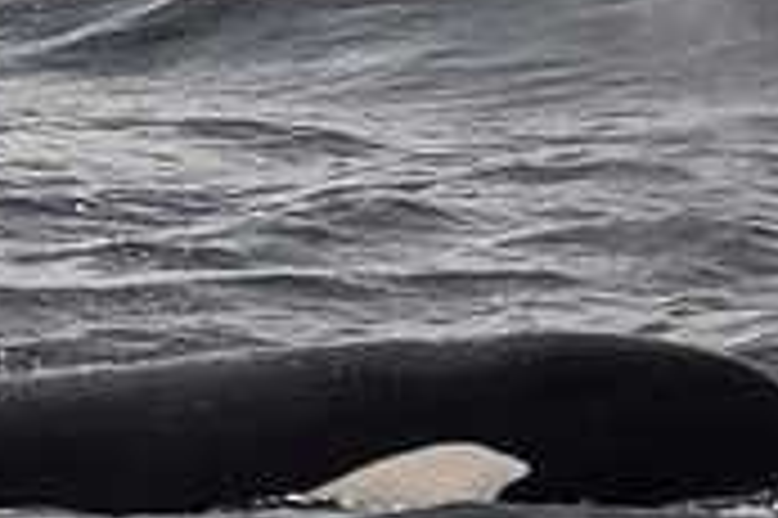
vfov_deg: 0.5
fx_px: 57883
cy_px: -205
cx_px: -202
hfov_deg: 0.8
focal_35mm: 2681
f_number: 8
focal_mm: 800
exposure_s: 1/4000
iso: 800
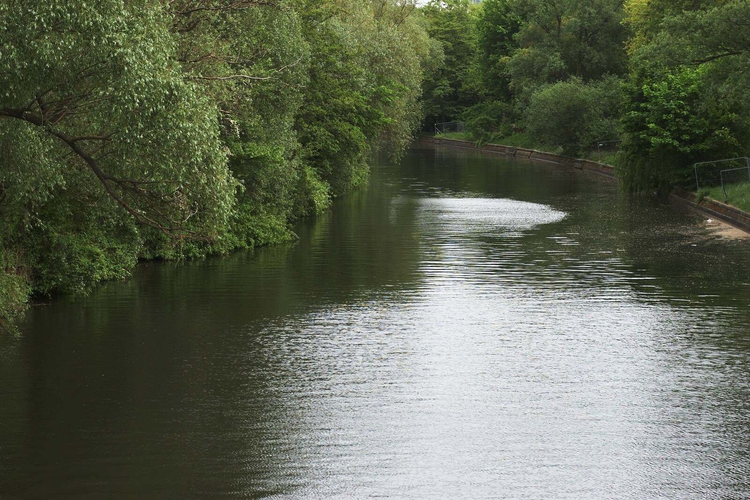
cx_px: 375
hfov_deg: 24.6
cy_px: 250
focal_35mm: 82
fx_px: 1719
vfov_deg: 16.6
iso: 200
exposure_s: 1/350
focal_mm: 55
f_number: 5.6
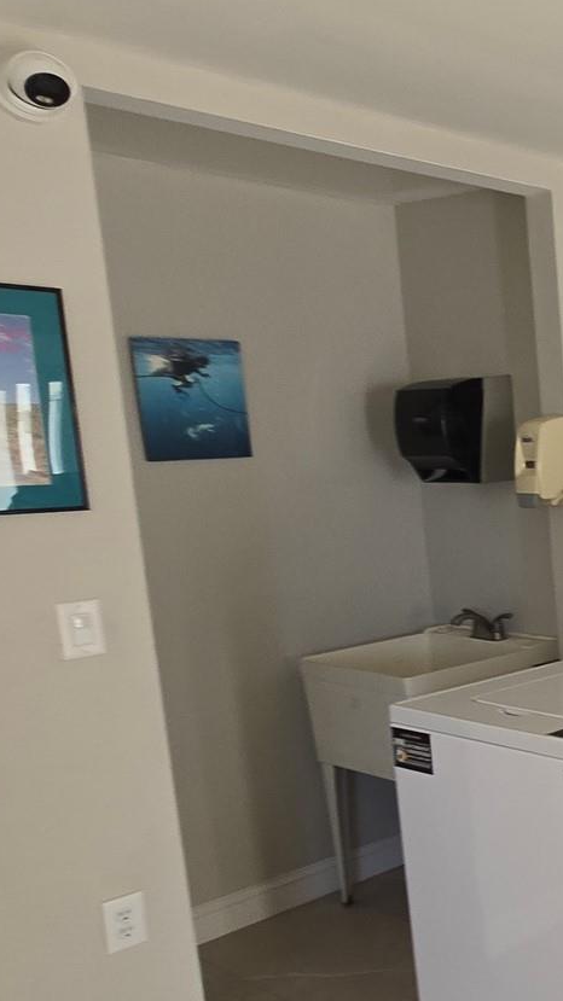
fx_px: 929
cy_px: 547
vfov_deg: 56.5
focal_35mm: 35
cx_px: 973
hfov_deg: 22.5
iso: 64
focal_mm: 2.2
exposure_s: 1/60
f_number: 2.2
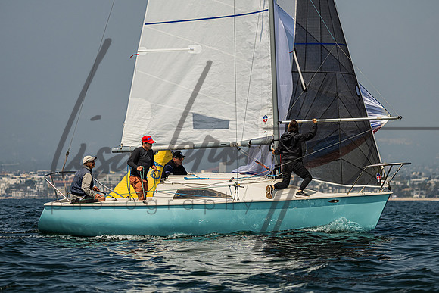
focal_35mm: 203
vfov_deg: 6.8
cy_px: 142
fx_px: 2479
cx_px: 219
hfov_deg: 10.1
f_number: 4.8
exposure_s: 1/4000
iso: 200
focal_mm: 155
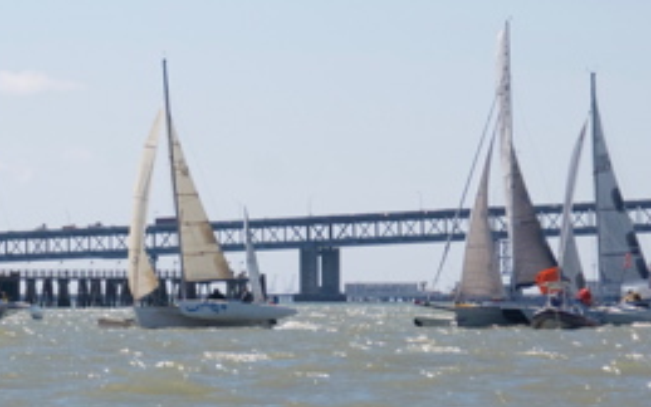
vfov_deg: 3.9
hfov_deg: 6.2
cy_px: 92
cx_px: 199
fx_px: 5966
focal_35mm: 336
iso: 800
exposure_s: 1/4000
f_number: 5.3
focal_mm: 95
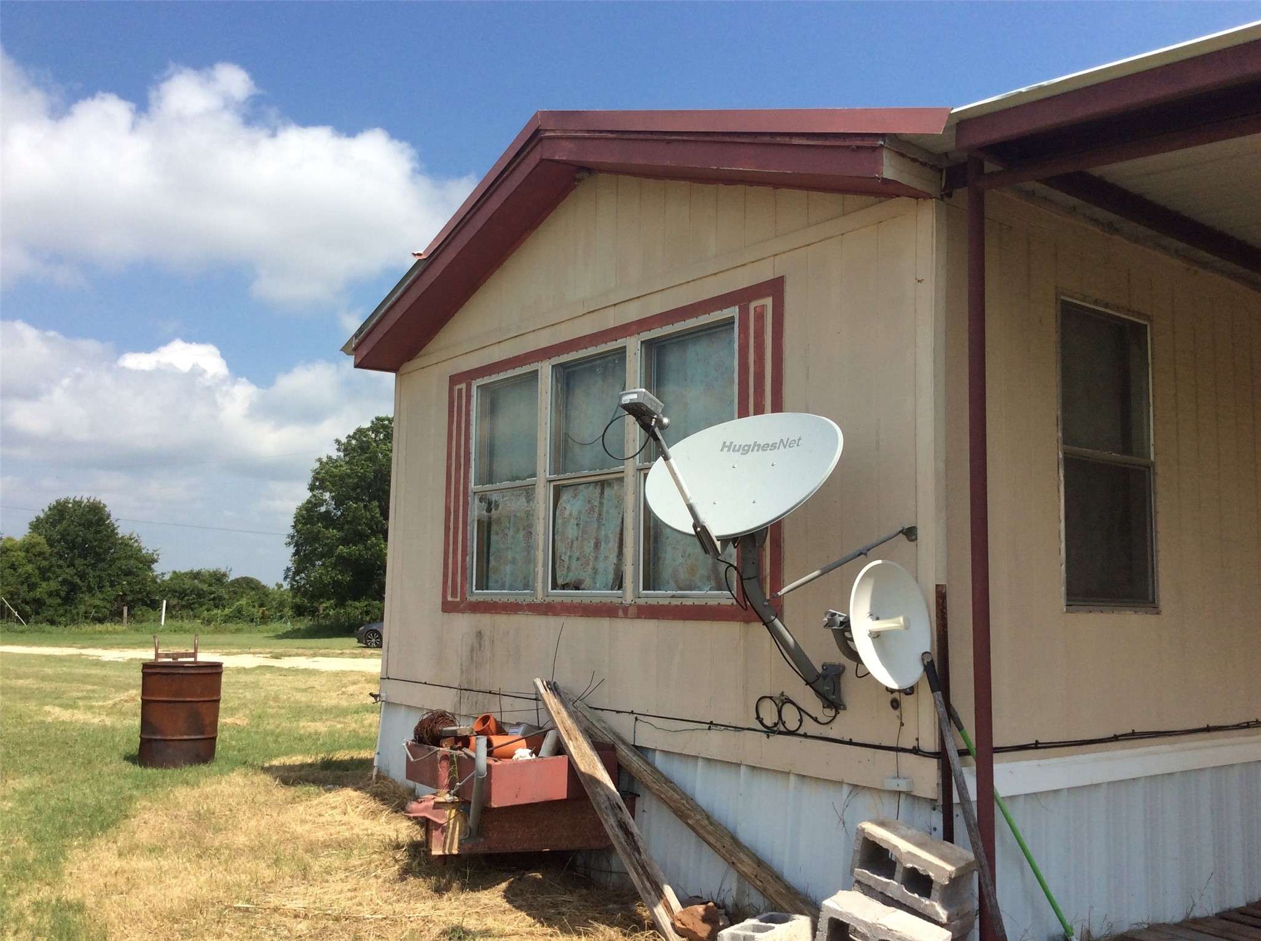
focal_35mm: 32
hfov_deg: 56.9
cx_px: 630
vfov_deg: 44.0
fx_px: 1164
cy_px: 470
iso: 32
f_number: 2.4
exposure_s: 1/1789
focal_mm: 3.3
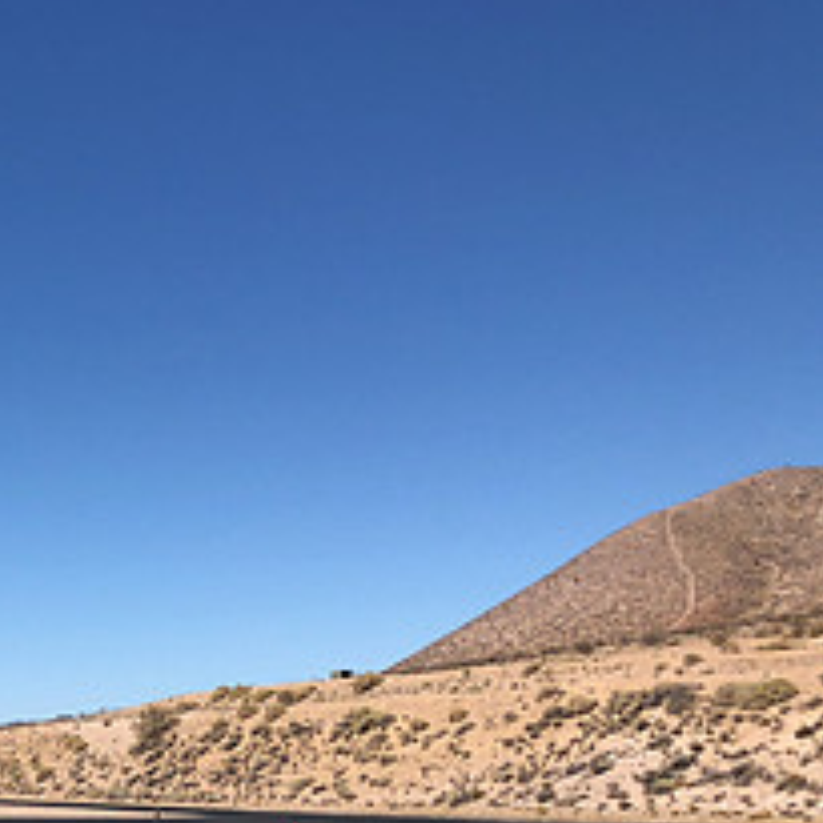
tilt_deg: +0.8
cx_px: -333
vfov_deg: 23.6
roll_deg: -0.8
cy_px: 817
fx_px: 1883
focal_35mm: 70
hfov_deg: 21.5
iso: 20
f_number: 1.8
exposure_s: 1/2525
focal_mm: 3.99
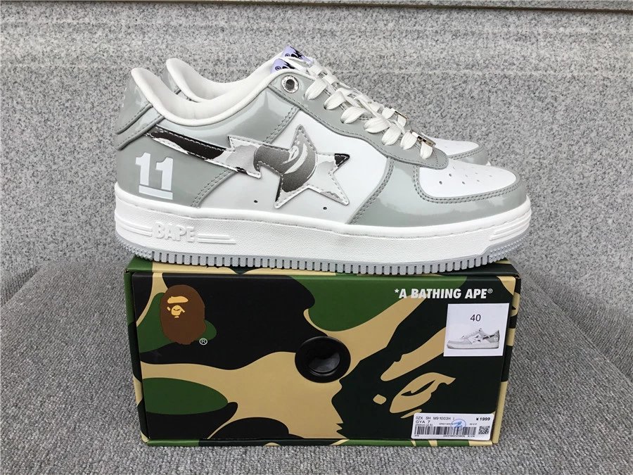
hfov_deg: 58.4
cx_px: 316
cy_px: 238
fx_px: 567
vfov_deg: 45.4
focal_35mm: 31
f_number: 2.4
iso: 25
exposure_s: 1/297
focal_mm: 3.3
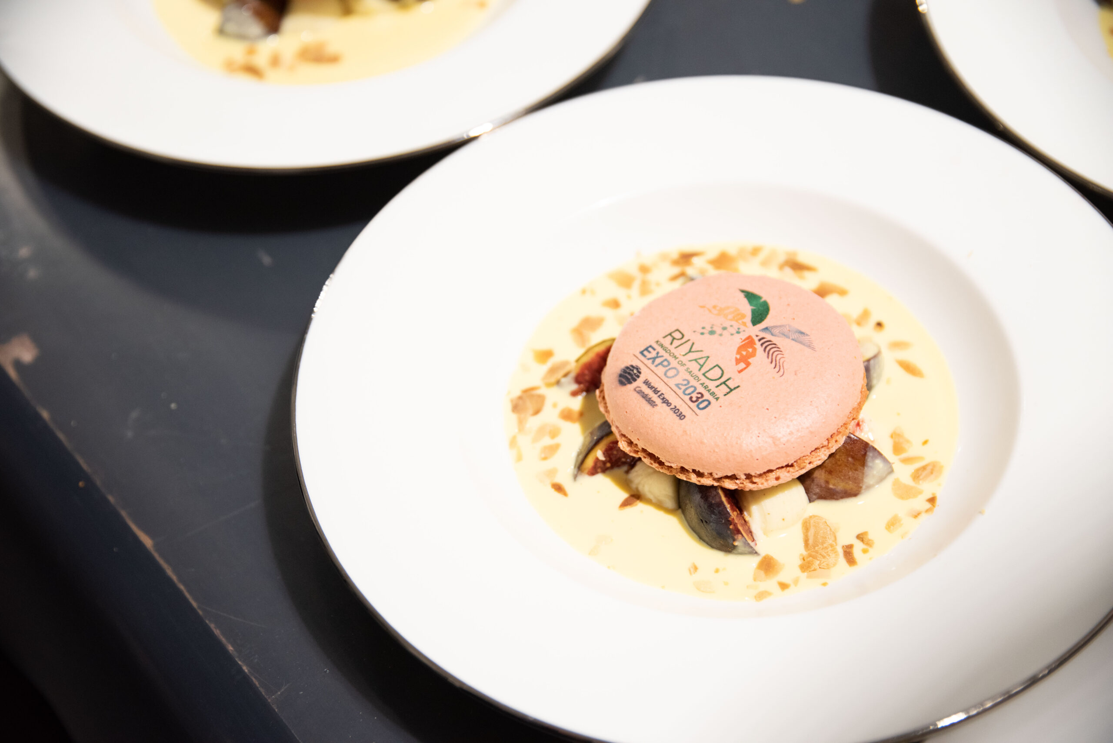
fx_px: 2103
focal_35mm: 68
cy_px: 372
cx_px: 556
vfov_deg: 20.0
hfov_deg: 29.6
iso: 1600
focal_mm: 68
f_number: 4
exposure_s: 1/50
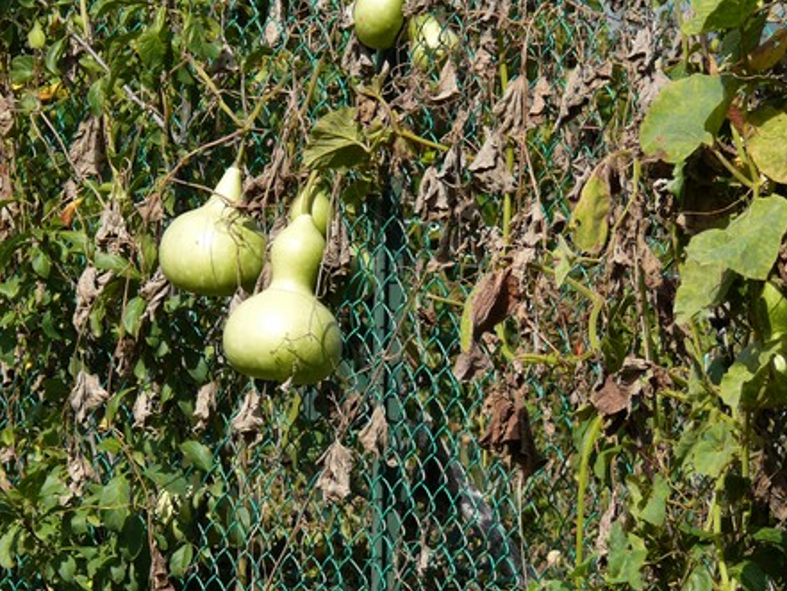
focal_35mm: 416
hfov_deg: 4.8
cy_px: 308
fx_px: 9460
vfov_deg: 3.6
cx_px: 252
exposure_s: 1/400
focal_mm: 55.4
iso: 100
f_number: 5.6
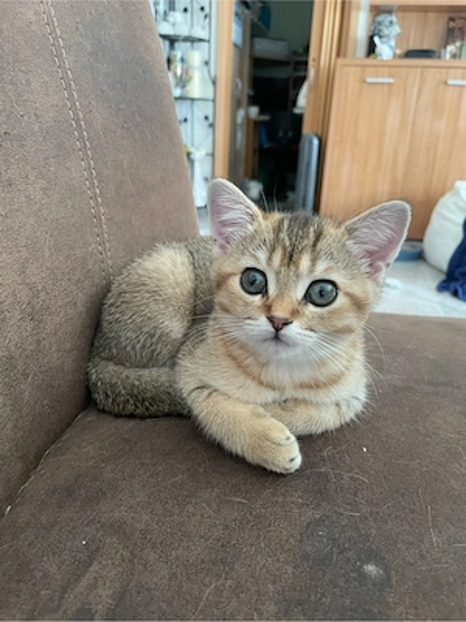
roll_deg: -1.4
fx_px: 467
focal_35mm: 26
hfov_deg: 53.1
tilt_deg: -21.1
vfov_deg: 67.3
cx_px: 233
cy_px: 311
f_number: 1.6
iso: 400
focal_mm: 4.2
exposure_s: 1/60
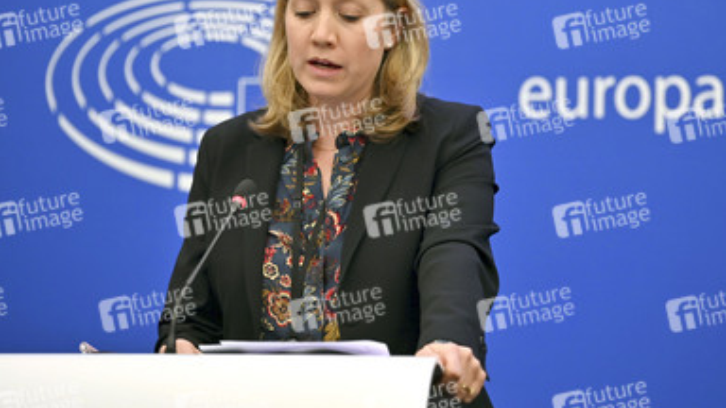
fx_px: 3196
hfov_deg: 13.0
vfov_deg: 7.3
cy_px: 168
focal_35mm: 166
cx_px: 362
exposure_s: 1/250
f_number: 2.8
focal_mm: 135
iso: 800
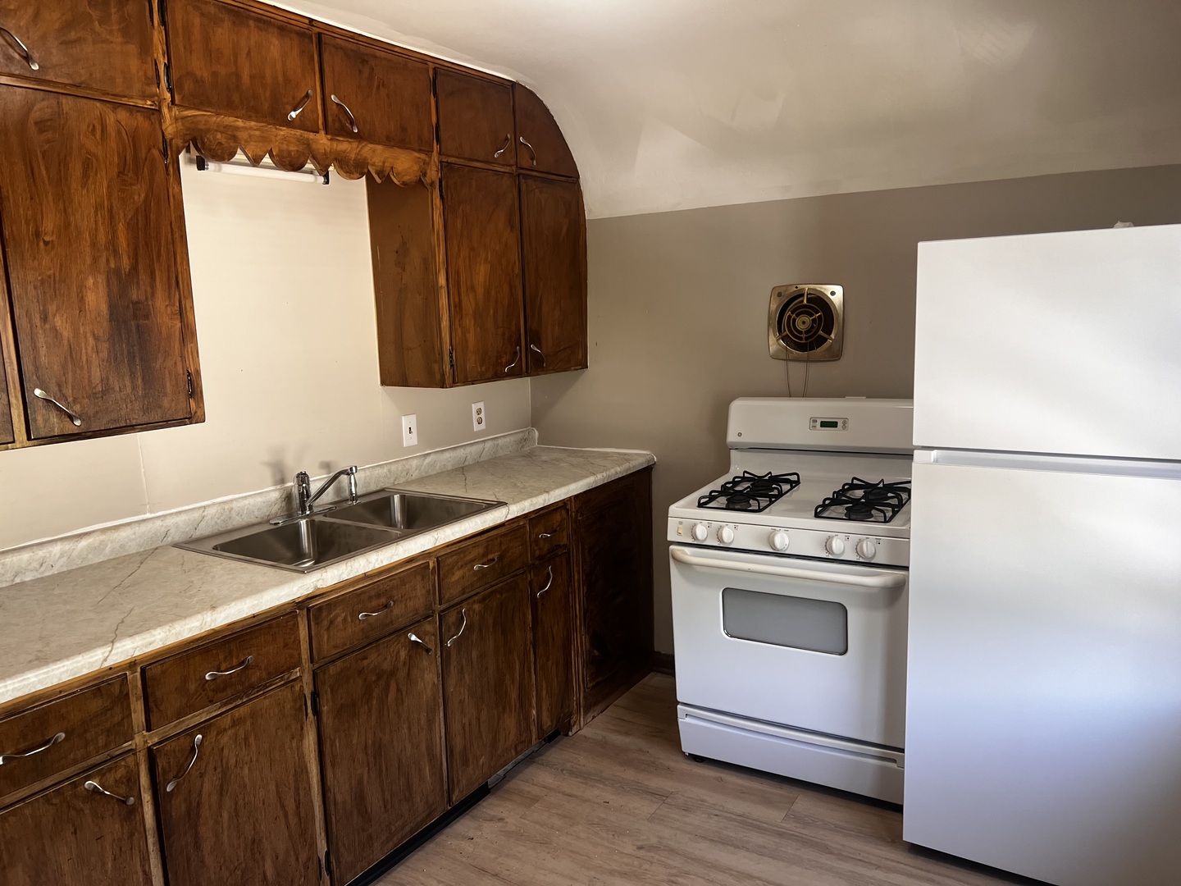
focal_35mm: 26
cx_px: 590
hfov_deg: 67.3
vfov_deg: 53.1
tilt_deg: -8.7
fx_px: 887
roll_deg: +1.9
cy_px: 443
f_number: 1.5
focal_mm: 5.7
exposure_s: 1/120
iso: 125
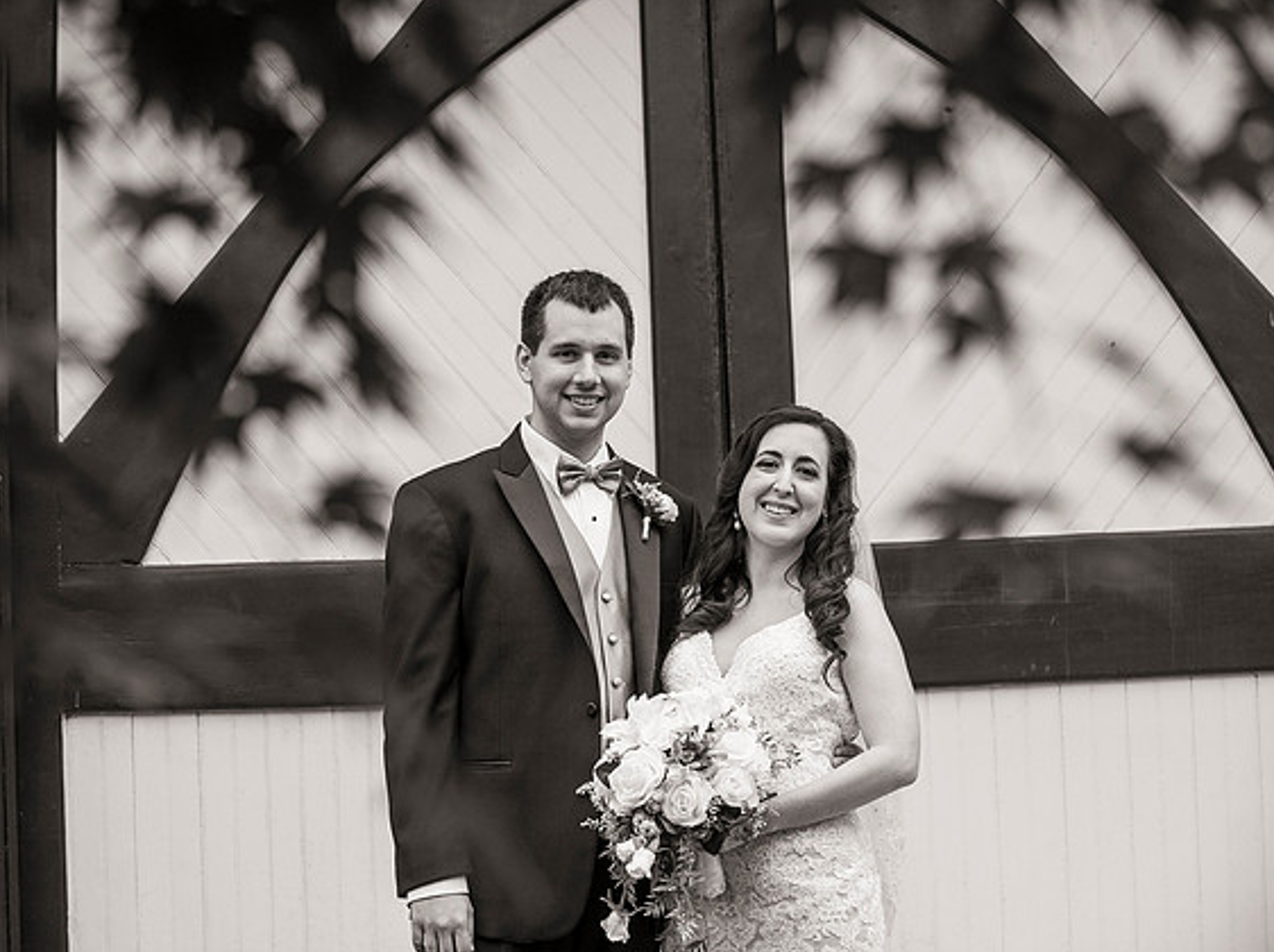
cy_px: 484
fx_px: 2867
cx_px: 550
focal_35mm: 78
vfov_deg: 18.9
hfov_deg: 25.0
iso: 800
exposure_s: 1/3200
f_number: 4
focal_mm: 70
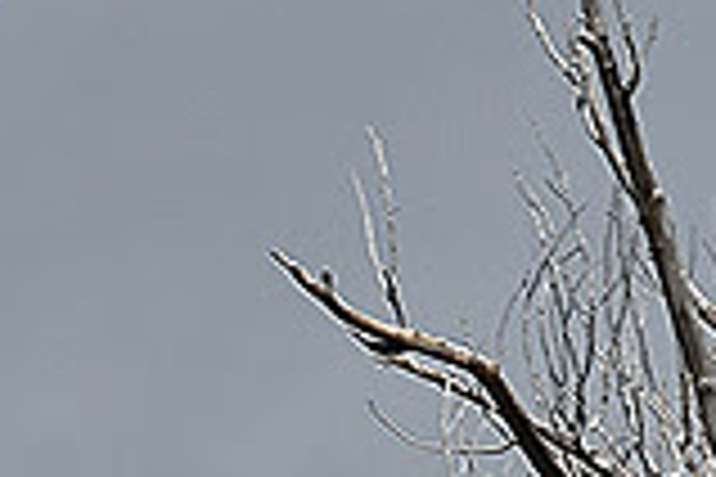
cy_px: 200
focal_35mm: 1644
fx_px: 32695
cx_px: 122
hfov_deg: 1.3
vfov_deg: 0.8
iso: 100
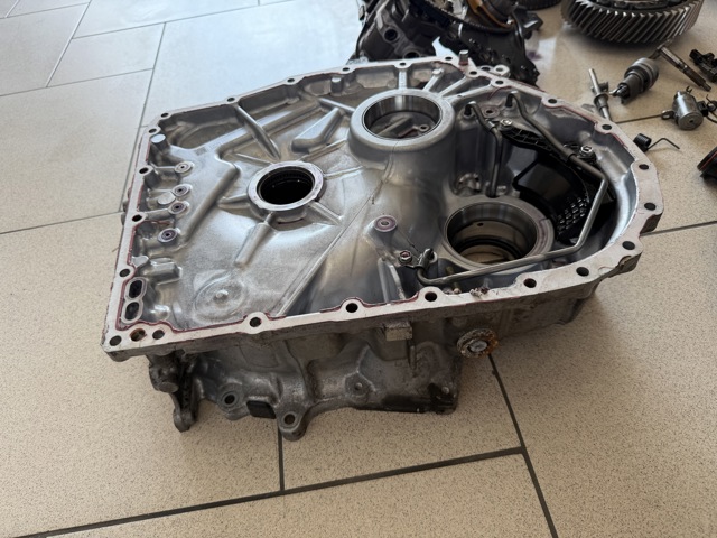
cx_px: 358
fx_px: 497
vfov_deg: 56.8
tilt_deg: -48.5
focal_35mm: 24
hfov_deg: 71.6
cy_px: 269
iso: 80
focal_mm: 6.76
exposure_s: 1/330
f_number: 1.78
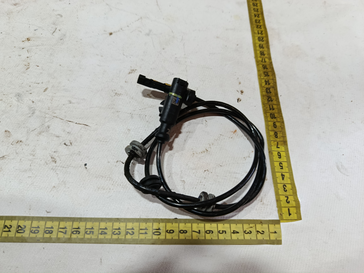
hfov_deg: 71.6
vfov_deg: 56.8
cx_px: 182
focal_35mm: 24
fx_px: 252
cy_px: 136
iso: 188
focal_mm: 5.24
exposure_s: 1/120
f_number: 1.7
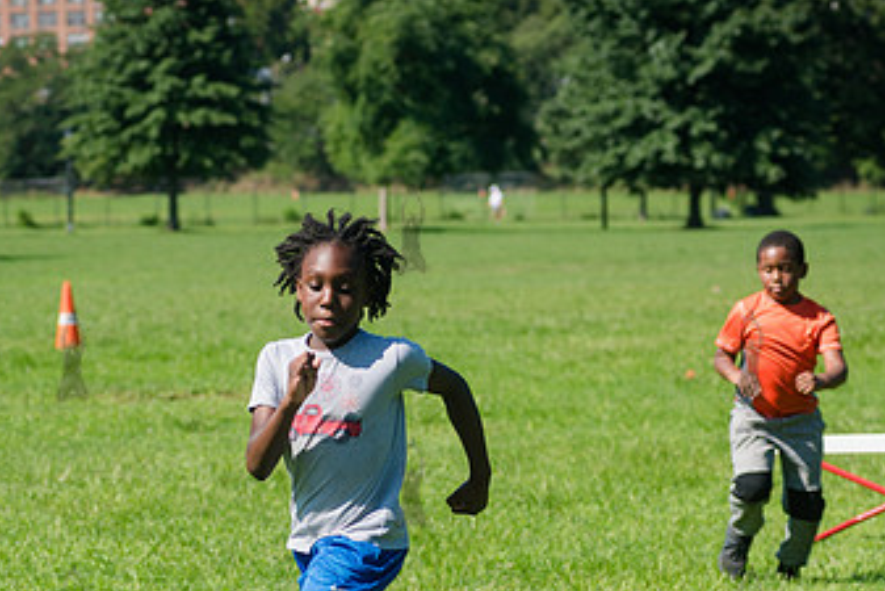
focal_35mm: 161
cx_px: 487
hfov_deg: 12.8
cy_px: 566
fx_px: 3959
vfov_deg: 8.5
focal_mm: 80
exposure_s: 1/1250
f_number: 4
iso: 200
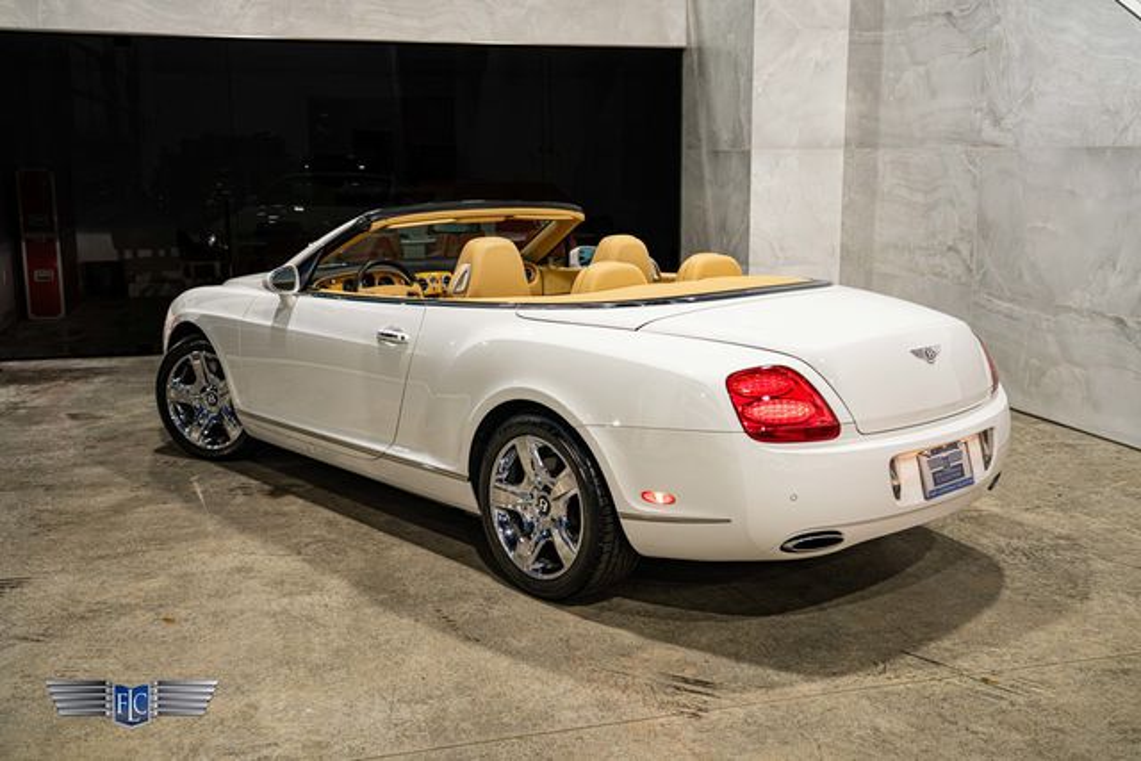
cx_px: 570
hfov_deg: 53.4
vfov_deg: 37.1
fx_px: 1135
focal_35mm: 36
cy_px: 372
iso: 1250
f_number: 4
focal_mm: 35
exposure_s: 1/80
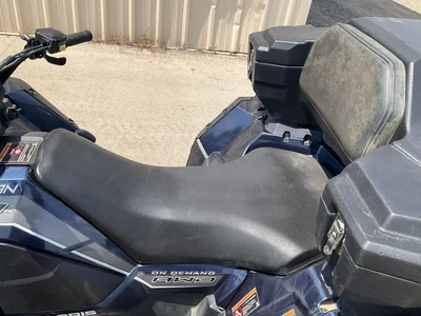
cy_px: 158
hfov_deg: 61.7
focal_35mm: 29
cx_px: 210
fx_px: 353
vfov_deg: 48.2
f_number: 1.8
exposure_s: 1/1490
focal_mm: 3
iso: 25
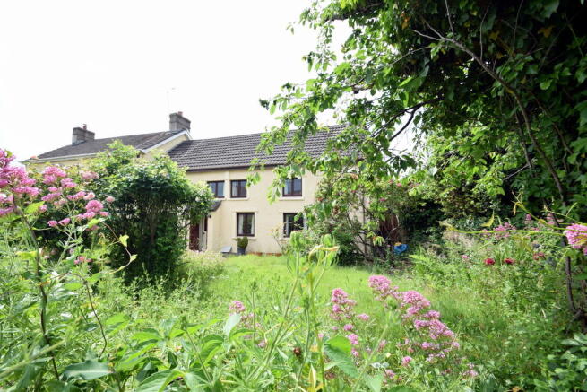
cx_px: 294
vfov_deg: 77.4
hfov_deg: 100.4
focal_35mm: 15
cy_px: 196
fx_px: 245
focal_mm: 10
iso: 220
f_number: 8
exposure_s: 1/250
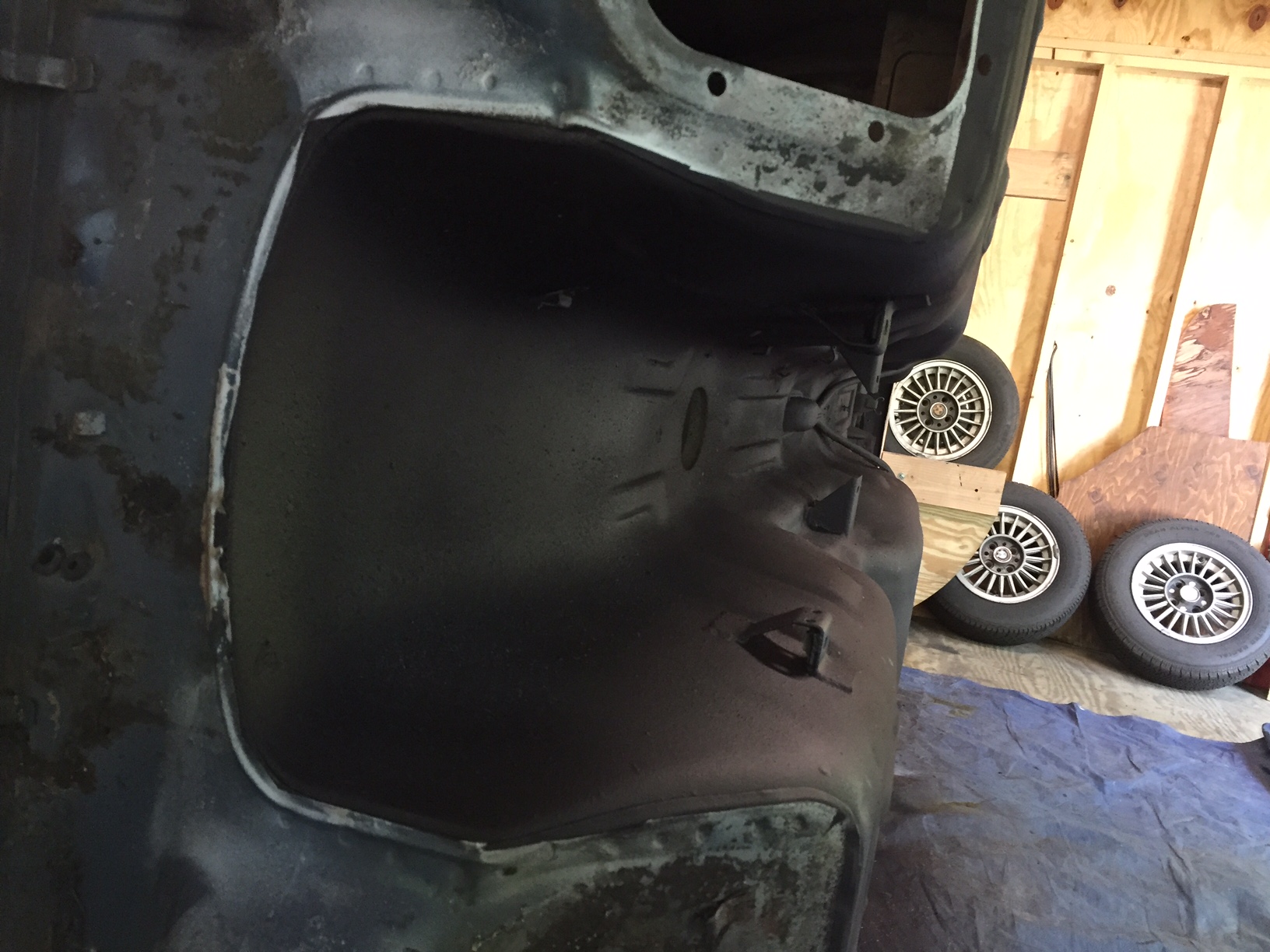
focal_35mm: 29
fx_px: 1064
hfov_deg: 61.7
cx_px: 635
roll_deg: -9.3
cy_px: 476
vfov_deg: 48.2
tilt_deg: -7.7
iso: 250
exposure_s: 1/17
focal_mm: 4.15
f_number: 2.2
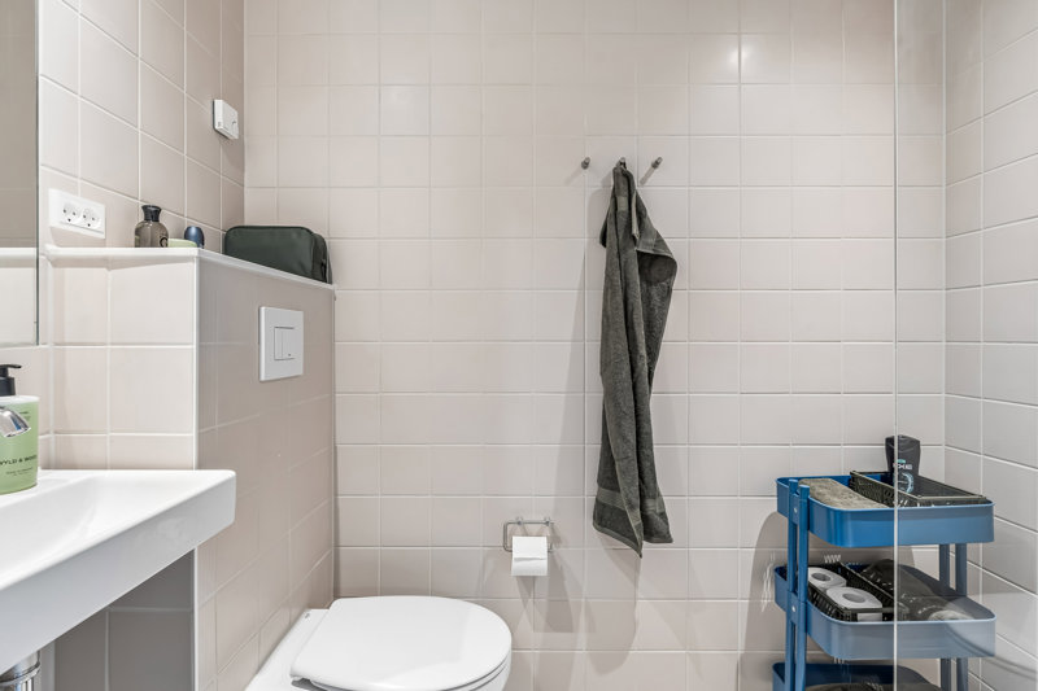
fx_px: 519
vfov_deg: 67.4
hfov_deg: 90.0
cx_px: 519
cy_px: 346
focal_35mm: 18
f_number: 8
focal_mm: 18
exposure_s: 1/3.33
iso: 200
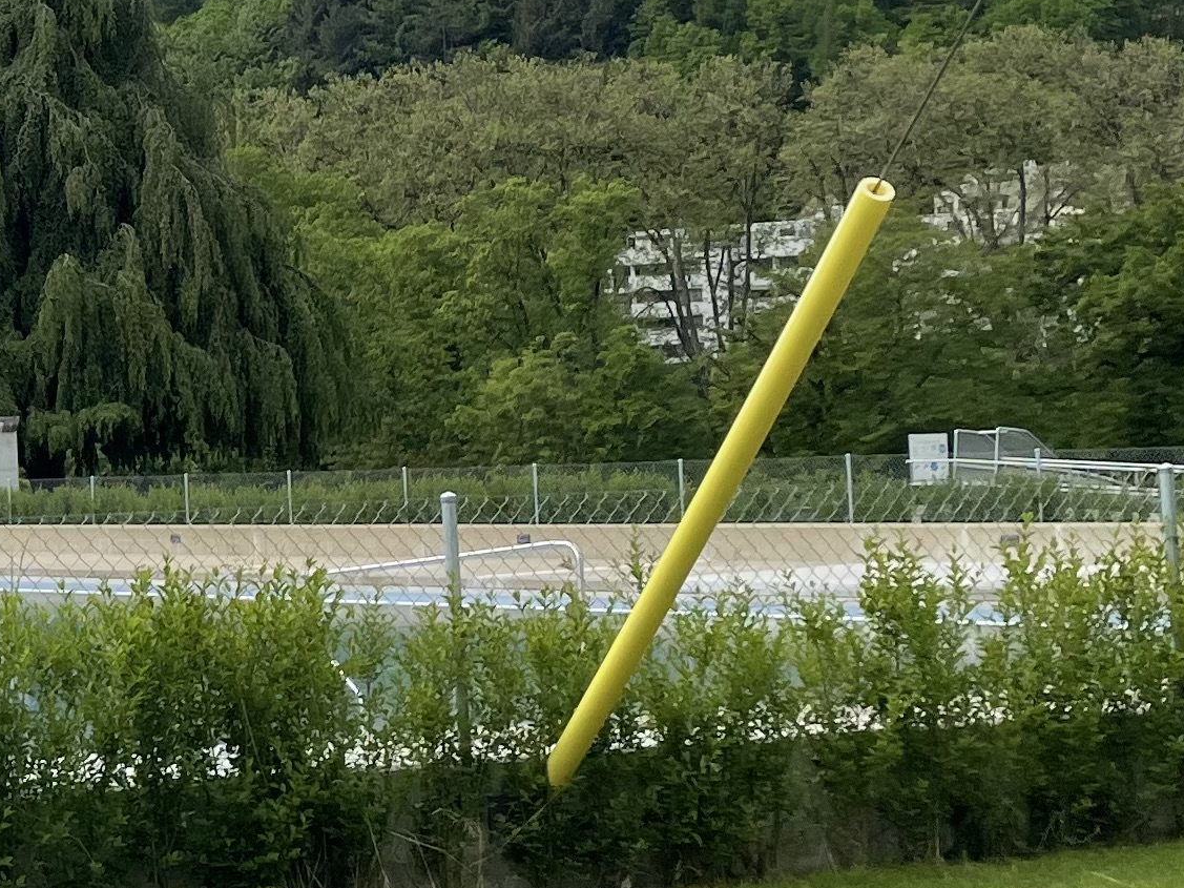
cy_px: 366
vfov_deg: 15.9
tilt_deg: +3.5
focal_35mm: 93
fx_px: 3181
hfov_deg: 19.2
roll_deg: +1.5
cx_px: -445
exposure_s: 1/5556
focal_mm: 4.2
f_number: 1.6
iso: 32
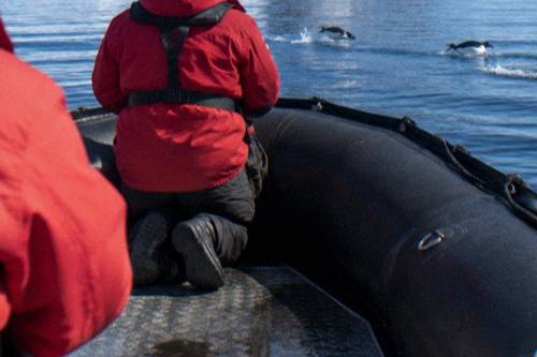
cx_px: 425
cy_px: 119
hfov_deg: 28.3
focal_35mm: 70
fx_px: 1044
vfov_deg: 19.4
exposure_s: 1/125
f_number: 10
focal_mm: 35
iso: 200
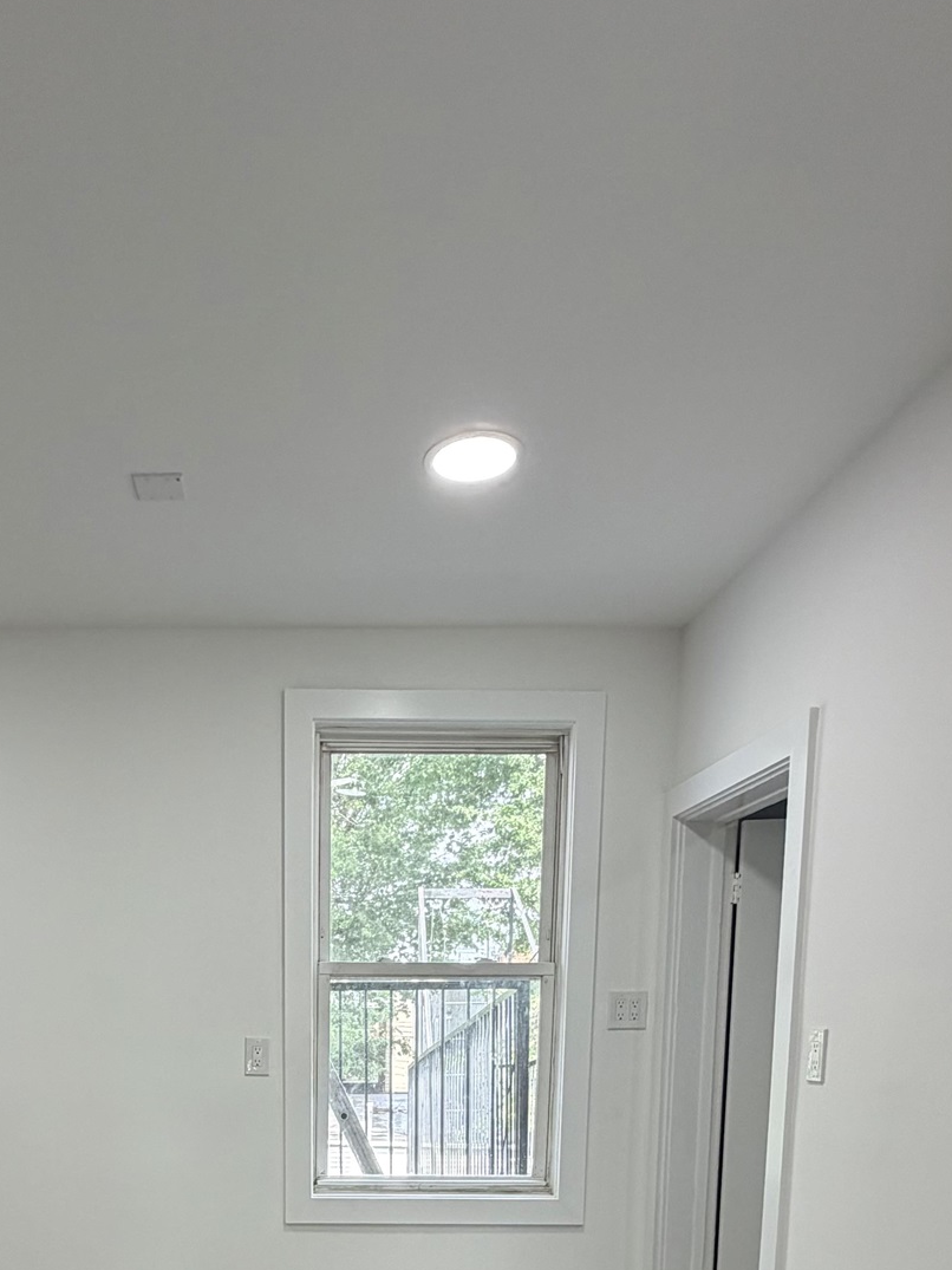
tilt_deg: -8.7
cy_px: 1192
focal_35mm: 30
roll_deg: +0.1
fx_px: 1100
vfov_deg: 51.3
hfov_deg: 45.6
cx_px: 275
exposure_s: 1/121
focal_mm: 2.22
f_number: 2.2
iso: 125
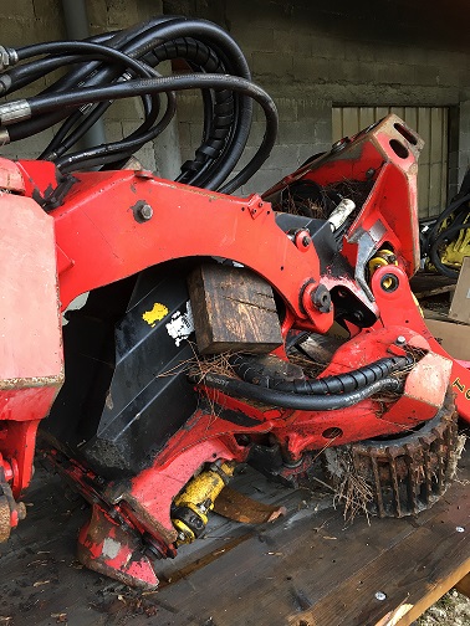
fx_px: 525
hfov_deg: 48.2
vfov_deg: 61.7
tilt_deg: -15.6
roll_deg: +4.2
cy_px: 313
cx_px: 235
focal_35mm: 29
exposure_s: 1/33
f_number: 2.2
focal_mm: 4.15
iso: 64
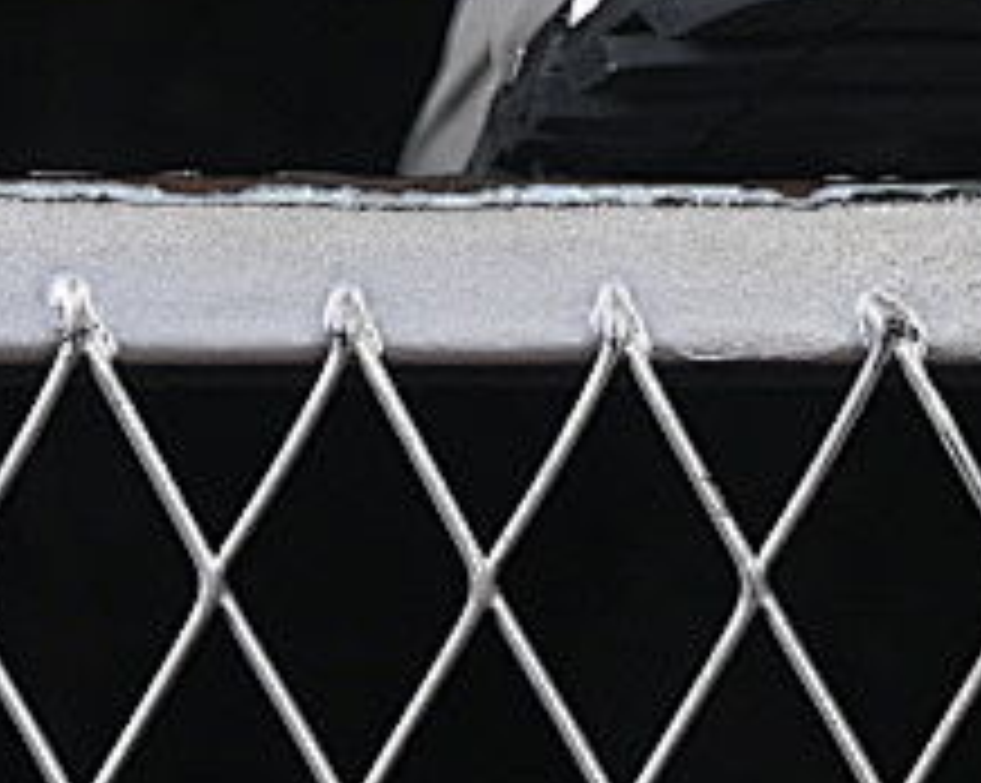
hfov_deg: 5.5
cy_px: -824
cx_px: 1534
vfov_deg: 4.4
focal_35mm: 349
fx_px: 10124
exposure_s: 1/80
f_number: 7.1
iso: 160
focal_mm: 50
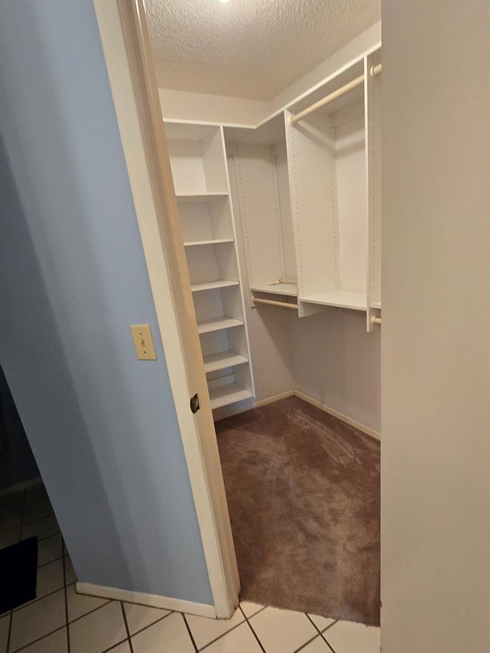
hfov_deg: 74.4
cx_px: 277
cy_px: 358
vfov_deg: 90.8
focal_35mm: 17
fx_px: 321
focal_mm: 2.2
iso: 200
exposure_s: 1/60
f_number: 2.2
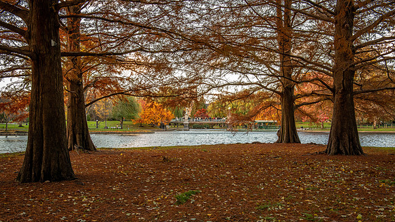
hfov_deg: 51.8
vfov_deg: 30.5
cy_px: 127
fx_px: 407
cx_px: 193
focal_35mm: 39
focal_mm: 36
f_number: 7.1
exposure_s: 1/80
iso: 560
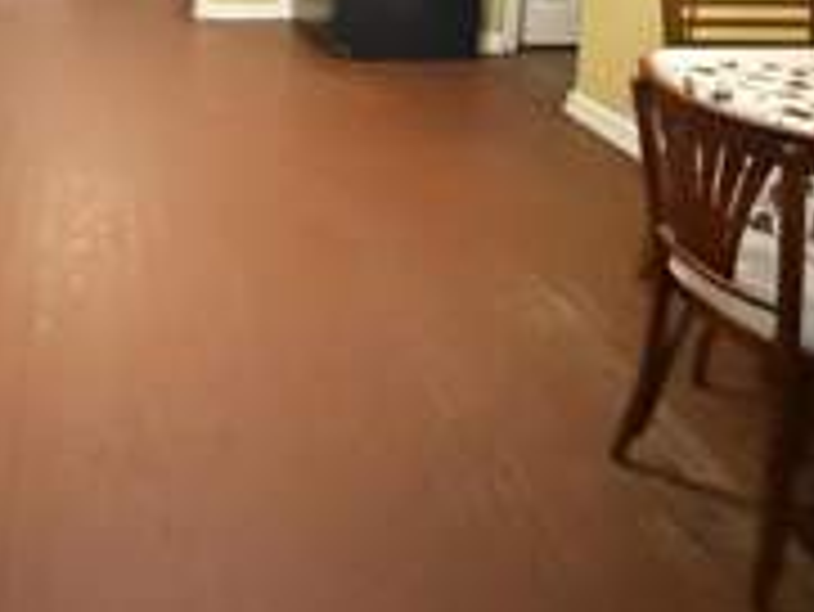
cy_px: -70
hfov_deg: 44.9
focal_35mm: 37
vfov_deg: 33.5
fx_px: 871
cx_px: 63
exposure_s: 1/30
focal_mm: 2.22
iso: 1600
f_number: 2.2
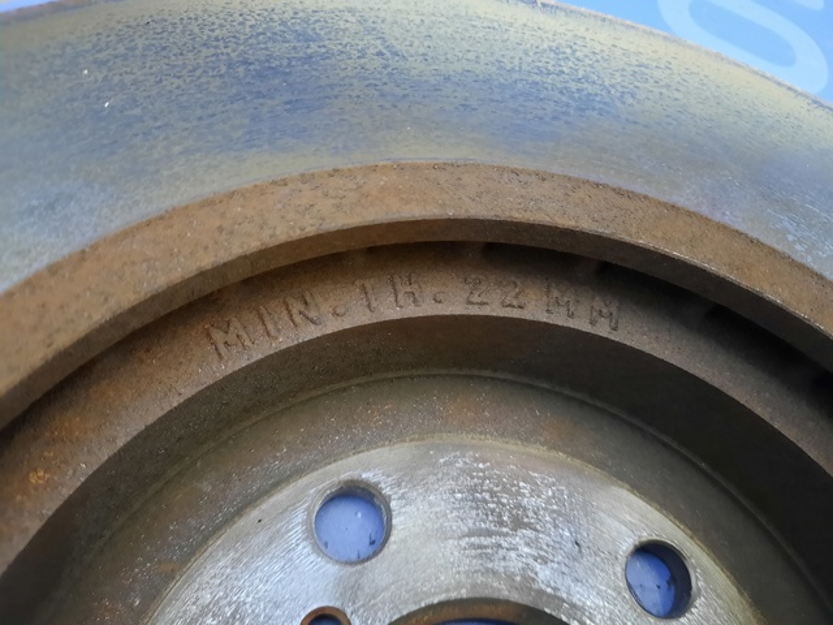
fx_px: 602
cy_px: 312
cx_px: 416
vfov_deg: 54.9
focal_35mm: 25
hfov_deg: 69.4
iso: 1250
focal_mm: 4.6
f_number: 2
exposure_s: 1/20
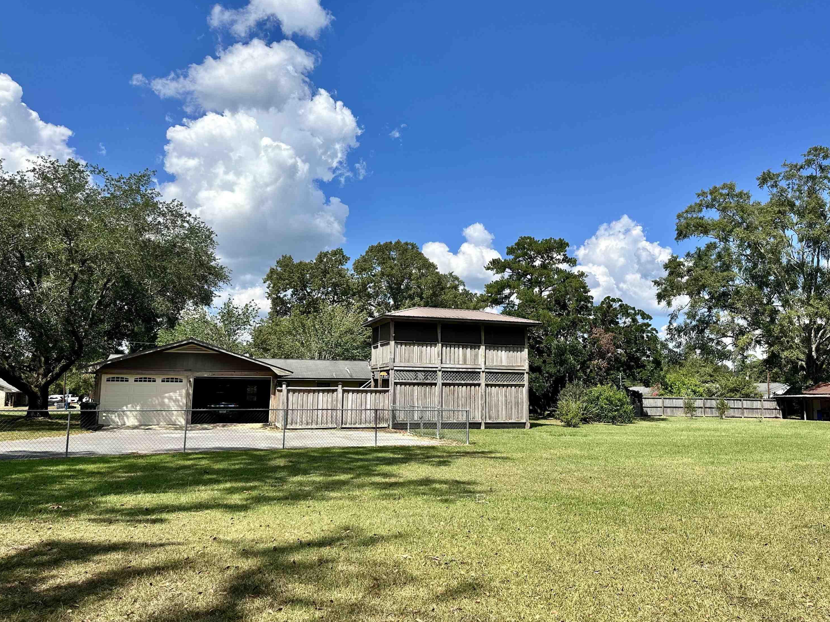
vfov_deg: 54.9
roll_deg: -0.5
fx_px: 599
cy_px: 318
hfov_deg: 69.4
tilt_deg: +5.9
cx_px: 417
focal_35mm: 25
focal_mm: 6.86
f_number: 1.78
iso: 80
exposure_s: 1/5263
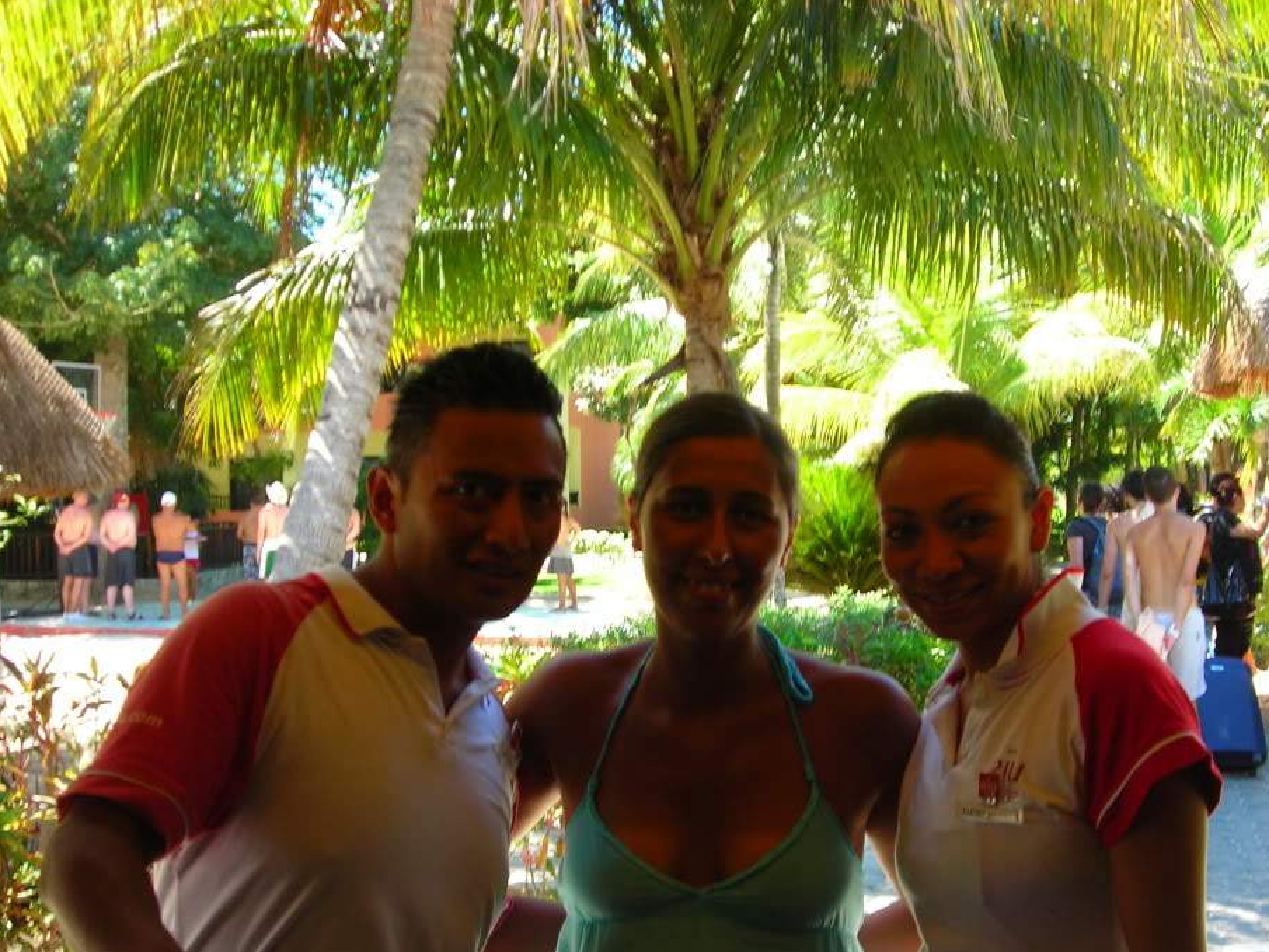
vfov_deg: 33.6
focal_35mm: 43
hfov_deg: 43.8
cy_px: 536
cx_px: 714
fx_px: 1577
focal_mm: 6.3
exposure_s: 1/46.5
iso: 50
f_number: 3.2
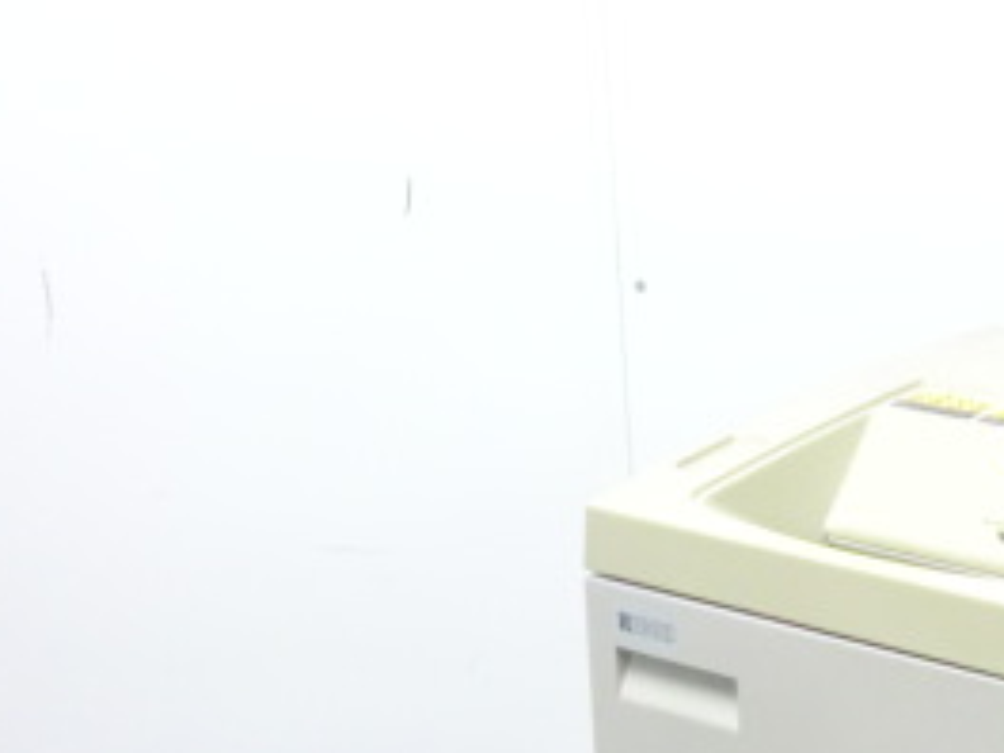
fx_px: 2668
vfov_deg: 15.7
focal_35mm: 92
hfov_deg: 20.5
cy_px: 780
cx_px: 1042
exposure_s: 1/30
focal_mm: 6.9
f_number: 3.9
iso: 800
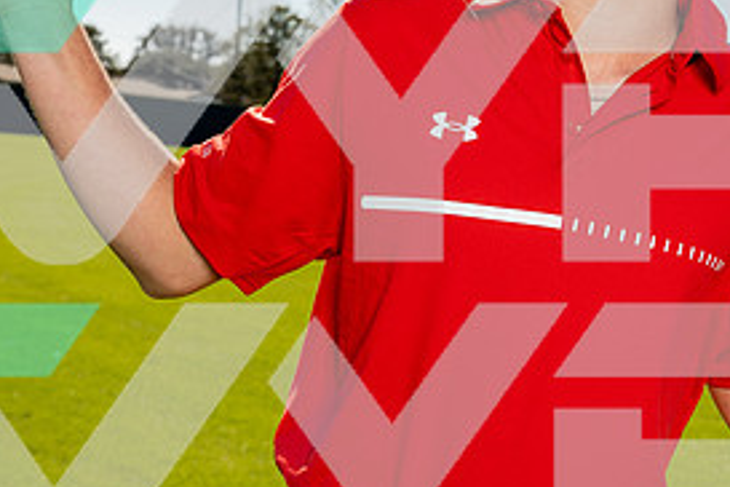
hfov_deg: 23.2
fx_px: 1764
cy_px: 122
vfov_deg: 15.6
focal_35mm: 87
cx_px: 511
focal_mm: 41
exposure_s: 1/250
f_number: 8
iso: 100
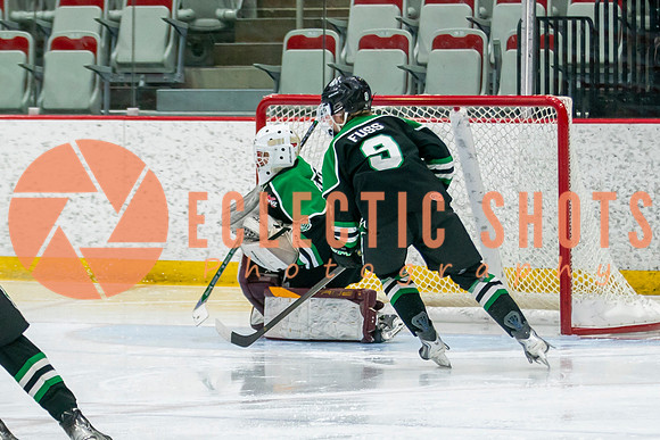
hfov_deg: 6.8
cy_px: 361
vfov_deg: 4.6
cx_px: 303
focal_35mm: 301
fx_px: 5528
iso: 640
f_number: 2.8
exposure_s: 1/640
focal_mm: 105
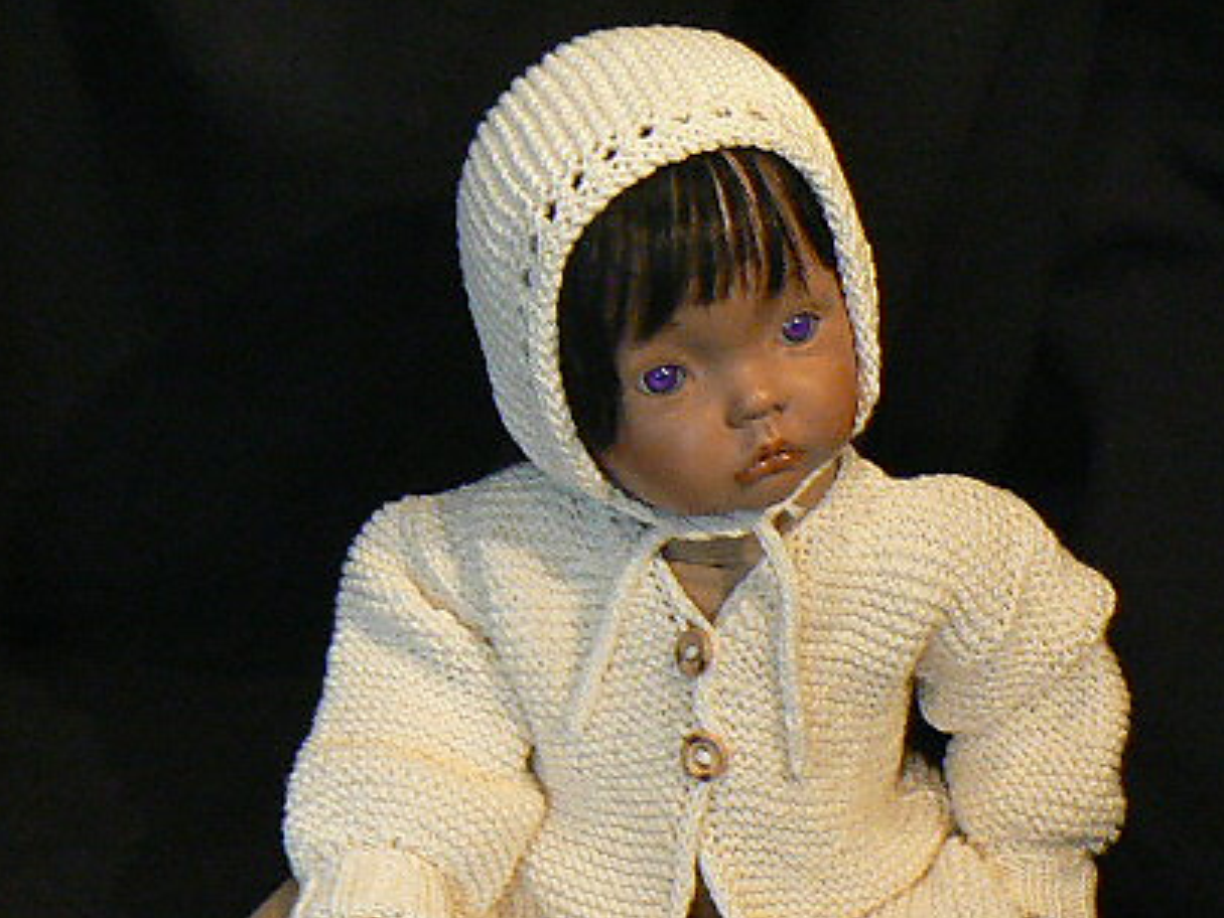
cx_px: 831
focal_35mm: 90
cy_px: 661
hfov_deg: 21.7
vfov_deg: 16.4
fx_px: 3183
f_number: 2.8
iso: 200
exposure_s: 1/10
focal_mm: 7
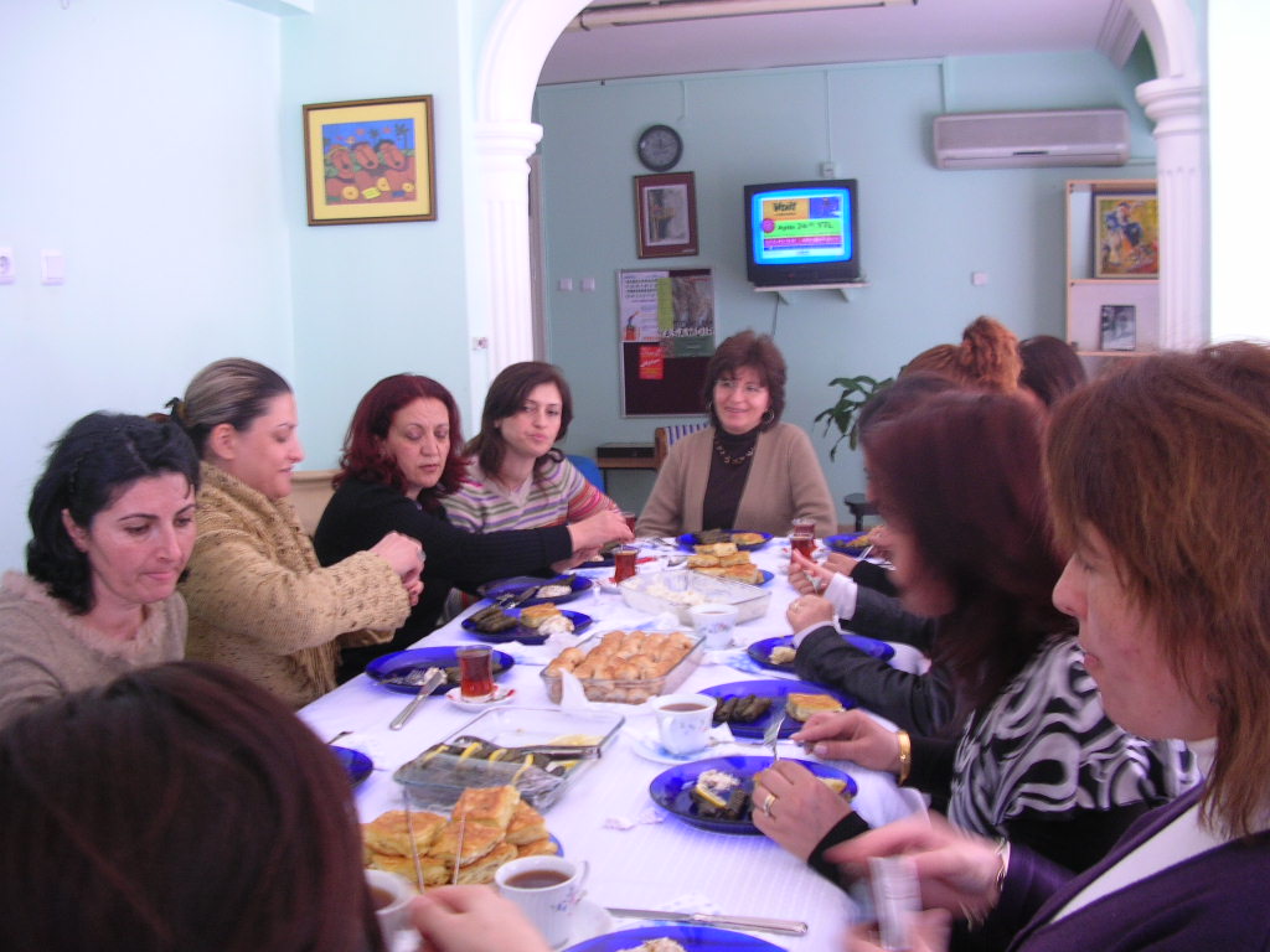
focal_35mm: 35
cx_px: 635
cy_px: 476
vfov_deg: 40.7
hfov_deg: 52.6
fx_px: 1284
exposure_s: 1/10
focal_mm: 5.8
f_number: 2.8
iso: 50
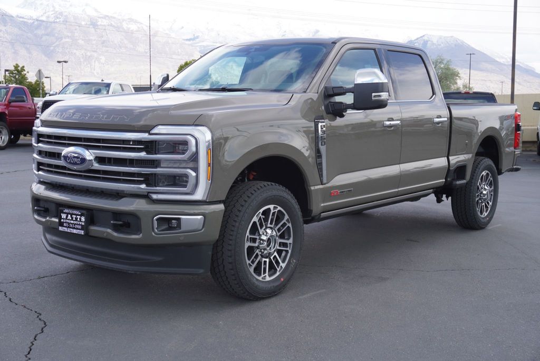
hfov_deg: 43.6
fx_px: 675
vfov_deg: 29.9
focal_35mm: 45
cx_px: 270
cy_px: 180
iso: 100
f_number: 6.3
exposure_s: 1/125
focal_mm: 30
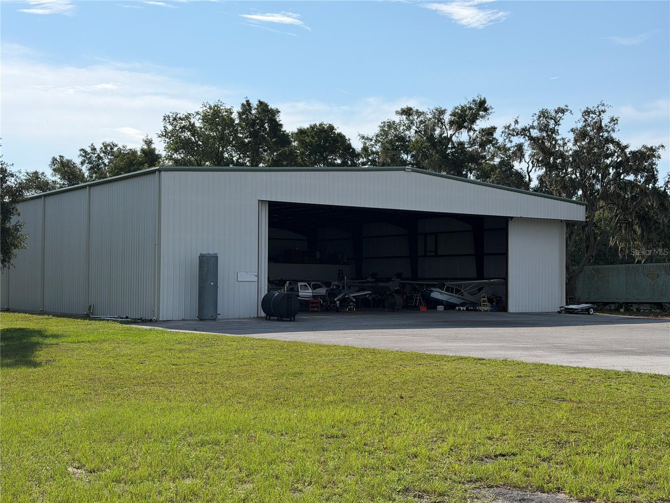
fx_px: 929
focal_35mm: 48
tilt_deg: +2.6
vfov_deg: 30.3
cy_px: 252
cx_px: 335
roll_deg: -0.4
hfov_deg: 39.7
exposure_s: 1/7874
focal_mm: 6.76
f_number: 1.78
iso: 64
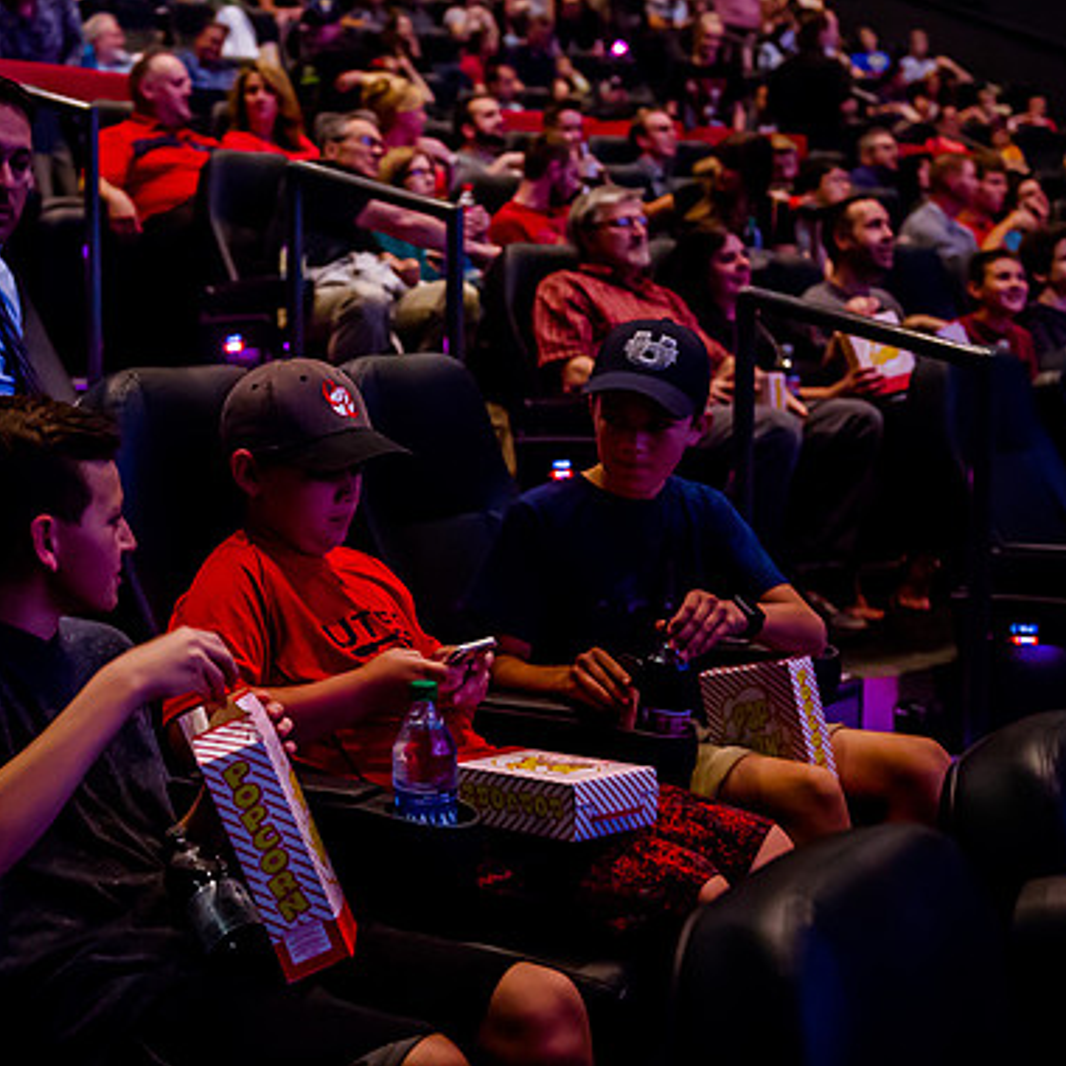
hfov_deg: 31.3
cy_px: 478
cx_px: 340
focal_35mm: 54
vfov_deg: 31.6
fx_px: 1881
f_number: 2.8
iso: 5000
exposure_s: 1/50
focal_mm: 38
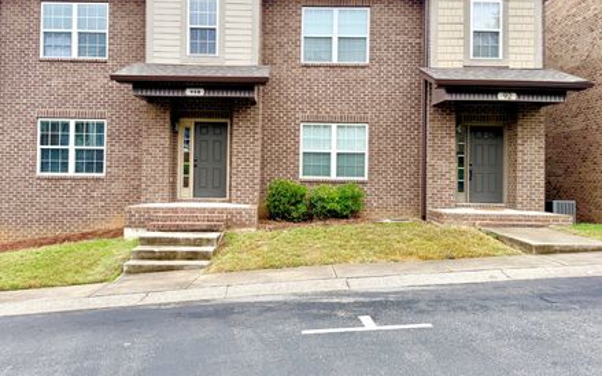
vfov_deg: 42.8
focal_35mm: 29
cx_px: 277
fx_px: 476
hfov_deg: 64.6
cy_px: 139
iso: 100
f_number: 1.78
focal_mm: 6.76
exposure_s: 1/1901
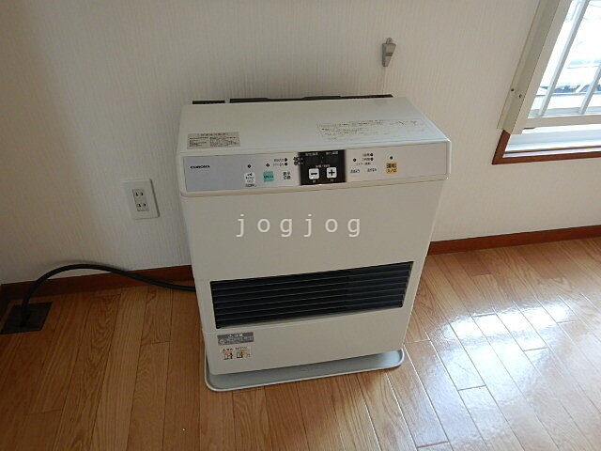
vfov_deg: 56.8
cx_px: 300
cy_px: 226
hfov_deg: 71.6
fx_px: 417
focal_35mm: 24
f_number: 2.8
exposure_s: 1/30
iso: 220
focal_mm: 4.3
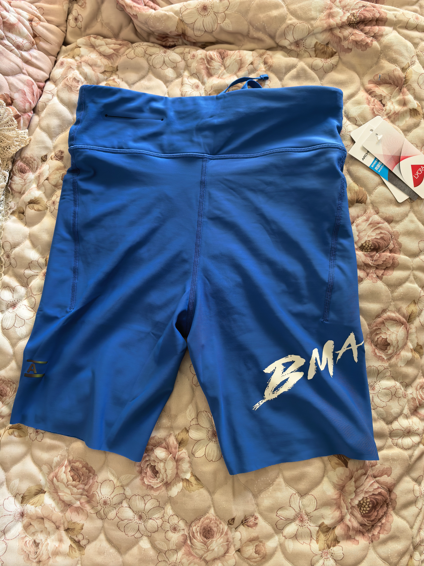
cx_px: 212
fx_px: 392
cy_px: 283
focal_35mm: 24
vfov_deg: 71.6
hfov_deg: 56.8
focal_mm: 6.98
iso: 250
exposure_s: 1/50
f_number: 2
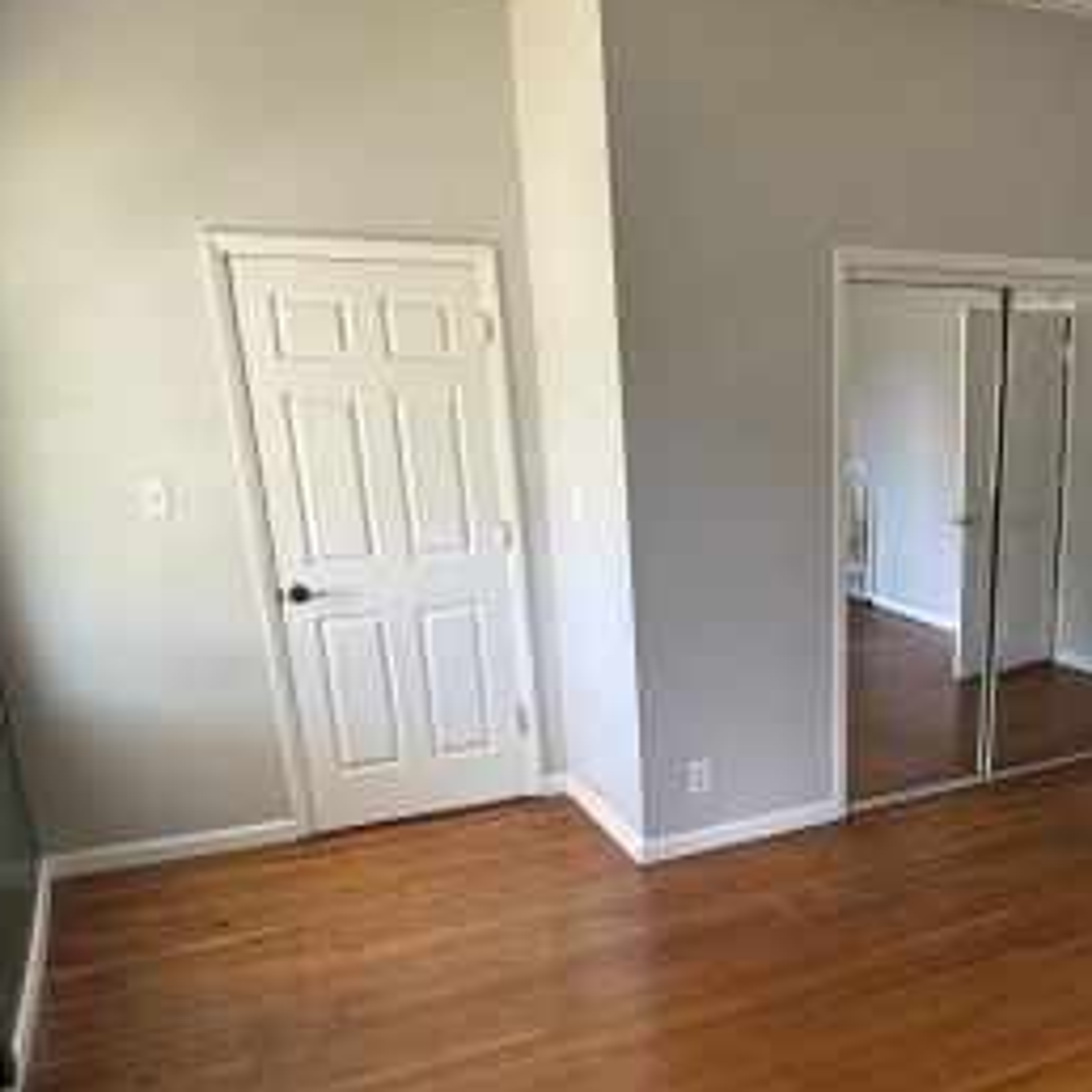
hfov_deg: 49.2
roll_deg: -0.1
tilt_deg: -16.7
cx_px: 813
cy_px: 747
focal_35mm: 32
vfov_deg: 50.0
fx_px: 1142
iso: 320
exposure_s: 1/99
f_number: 2.2
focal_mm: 2.22
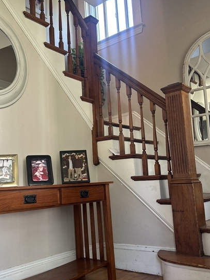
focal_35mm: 37
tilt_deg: +8.8
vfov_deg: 50.1
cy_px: 136
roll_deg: +2.8
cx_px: 82
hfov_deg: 38.5
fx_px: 299
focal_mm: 5.7
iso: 125
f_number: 1.5
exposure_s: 1/73
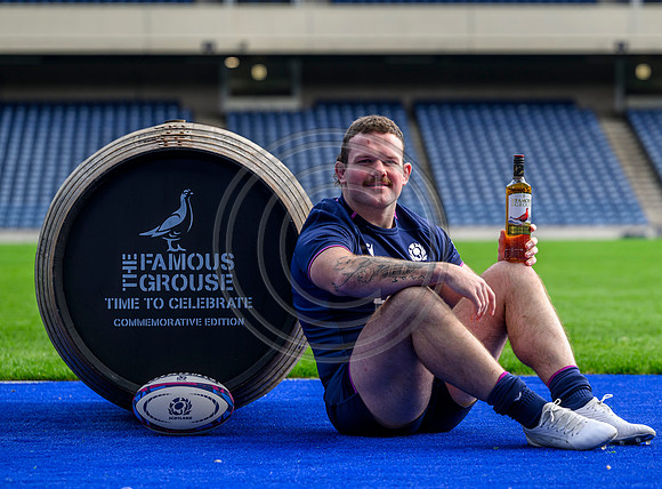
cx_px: 401
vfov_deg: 9.9
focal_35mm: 148
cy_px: 221
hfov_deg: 13.4
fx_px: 2817
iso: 200
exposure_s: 1/200
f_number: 4
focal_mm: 125
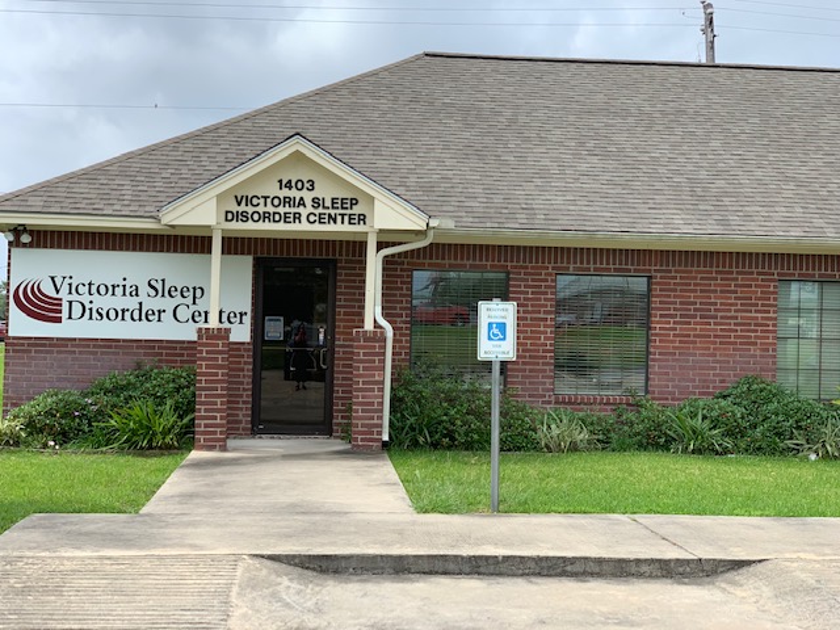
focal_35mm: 52
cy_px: 315
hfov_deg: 36.8
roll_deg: -1.8
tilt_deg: +0.9
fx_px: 1262
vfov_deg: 28.0
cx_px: 420
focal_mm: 6
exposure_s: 1/727
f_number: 2.4
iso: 16
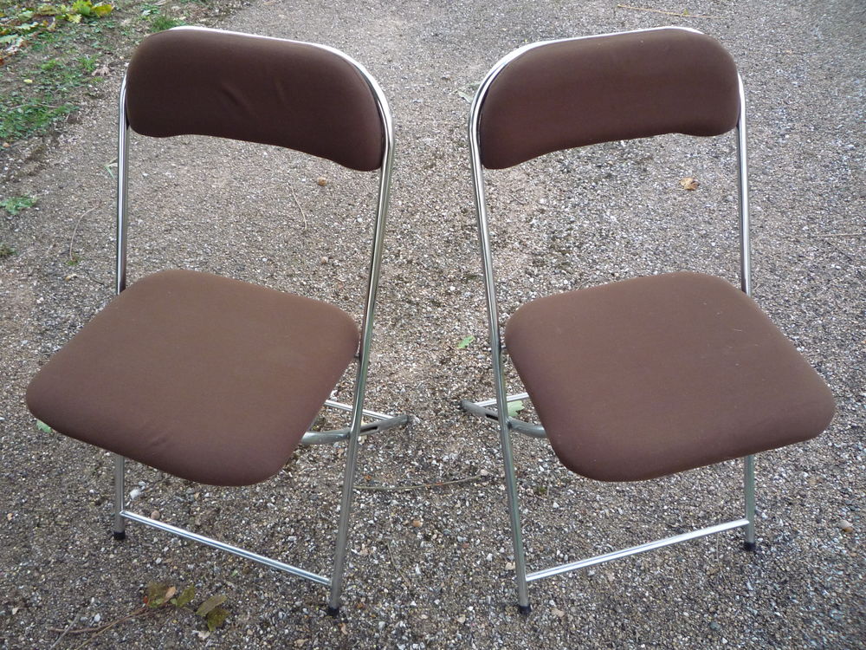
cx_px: 433
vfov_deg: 46.8
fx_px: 751
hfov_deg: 60.0
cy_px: 325
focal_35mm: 30
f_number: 3.3
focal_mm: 5.2
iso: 200
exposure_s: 1/30
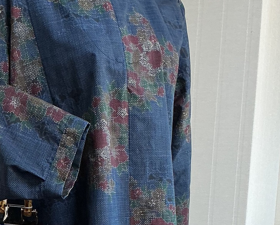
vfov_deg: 17.7
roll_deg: -1.7
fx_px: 688
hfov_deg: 22.5
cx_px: 37
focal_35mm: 83
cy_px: 260
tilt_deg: -6.5
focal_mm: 3
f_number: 1.8
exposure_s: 1/50
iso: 80
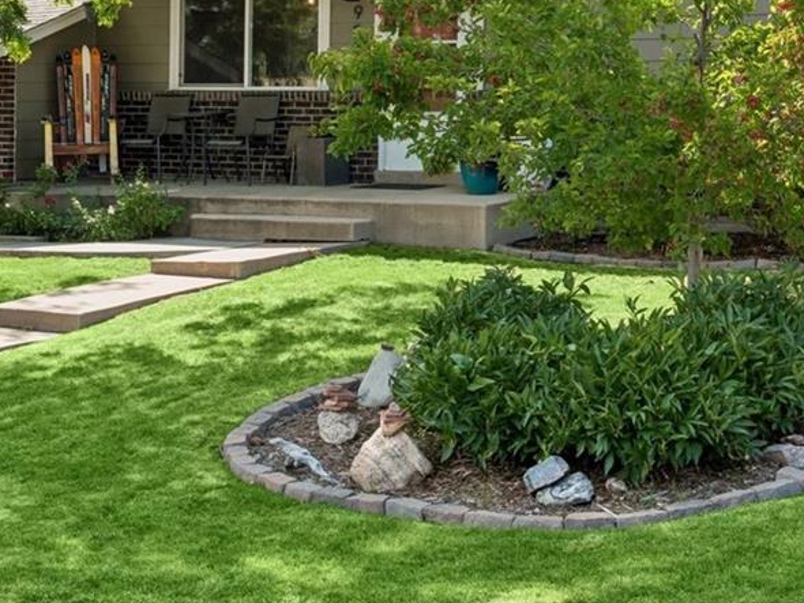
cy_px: 53
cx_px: 394
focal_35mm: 86
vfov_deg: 16.9
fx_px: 1998
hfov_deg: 22.7
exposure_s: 1/320
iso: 400
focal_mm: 33
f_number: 9
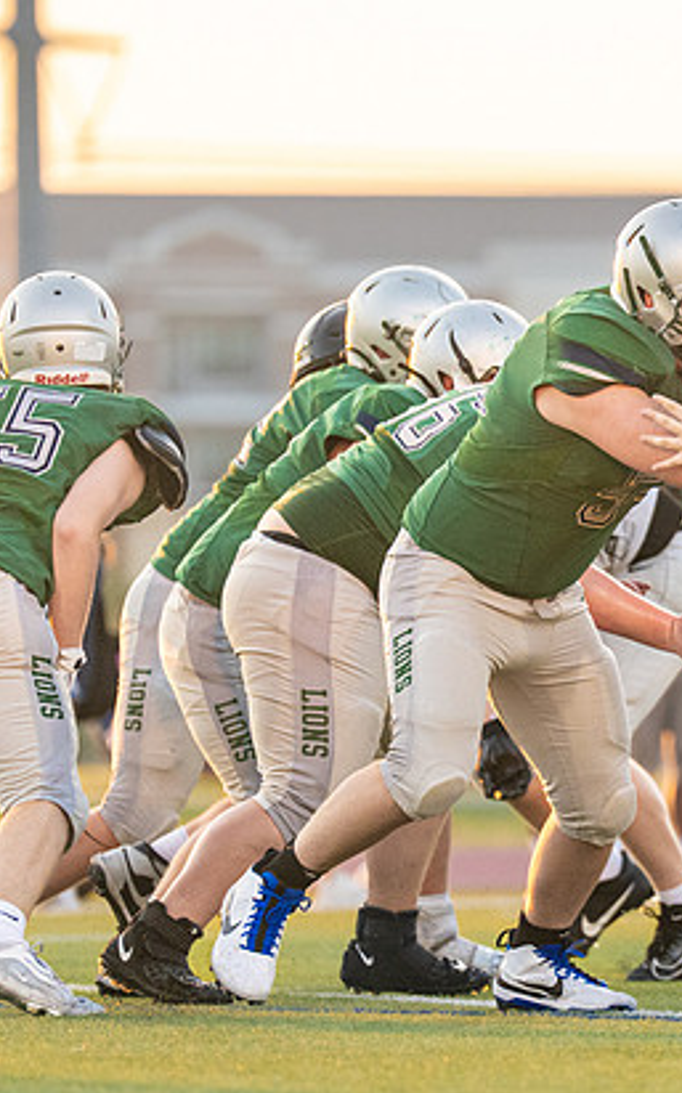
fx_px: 15396
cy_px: 689
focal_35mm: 517
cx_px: 750
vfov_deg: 4.1
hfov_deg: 2.5
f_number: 3.2
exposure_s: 1/2000
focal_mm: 200
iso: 1600
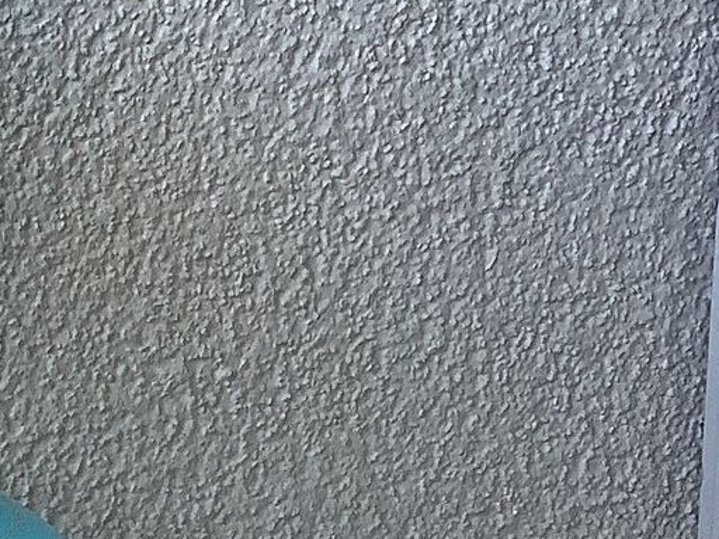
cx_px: -237
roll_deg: +0.6
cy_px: 608
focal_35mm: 121
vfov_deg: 12.0
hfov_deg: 15.4
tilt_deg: -12.5
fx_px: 2513
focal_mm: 3.3
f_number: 2.4
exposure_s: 1/120
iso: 64
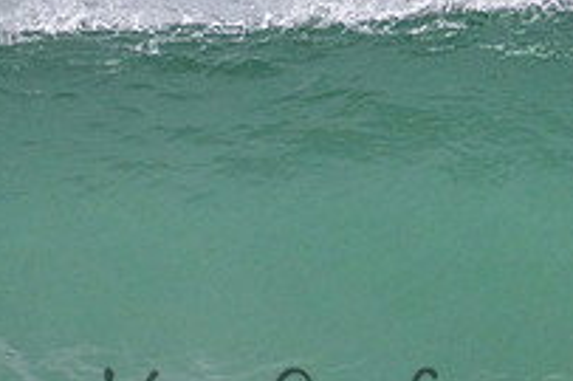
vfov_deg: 0.6
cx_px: 395
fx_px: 36339
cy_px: 388
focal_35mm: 2285
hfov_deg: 0.9
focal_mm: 800
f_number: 11
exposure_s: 1/2000
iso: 1800
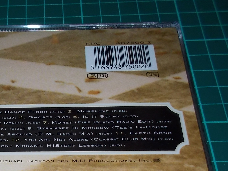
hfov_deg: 31.7
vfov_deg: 24.4
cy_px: 160
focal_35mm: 58
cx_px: 25
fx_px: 382
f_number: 3.3
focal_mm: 4.1
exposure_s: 1/30
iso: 200
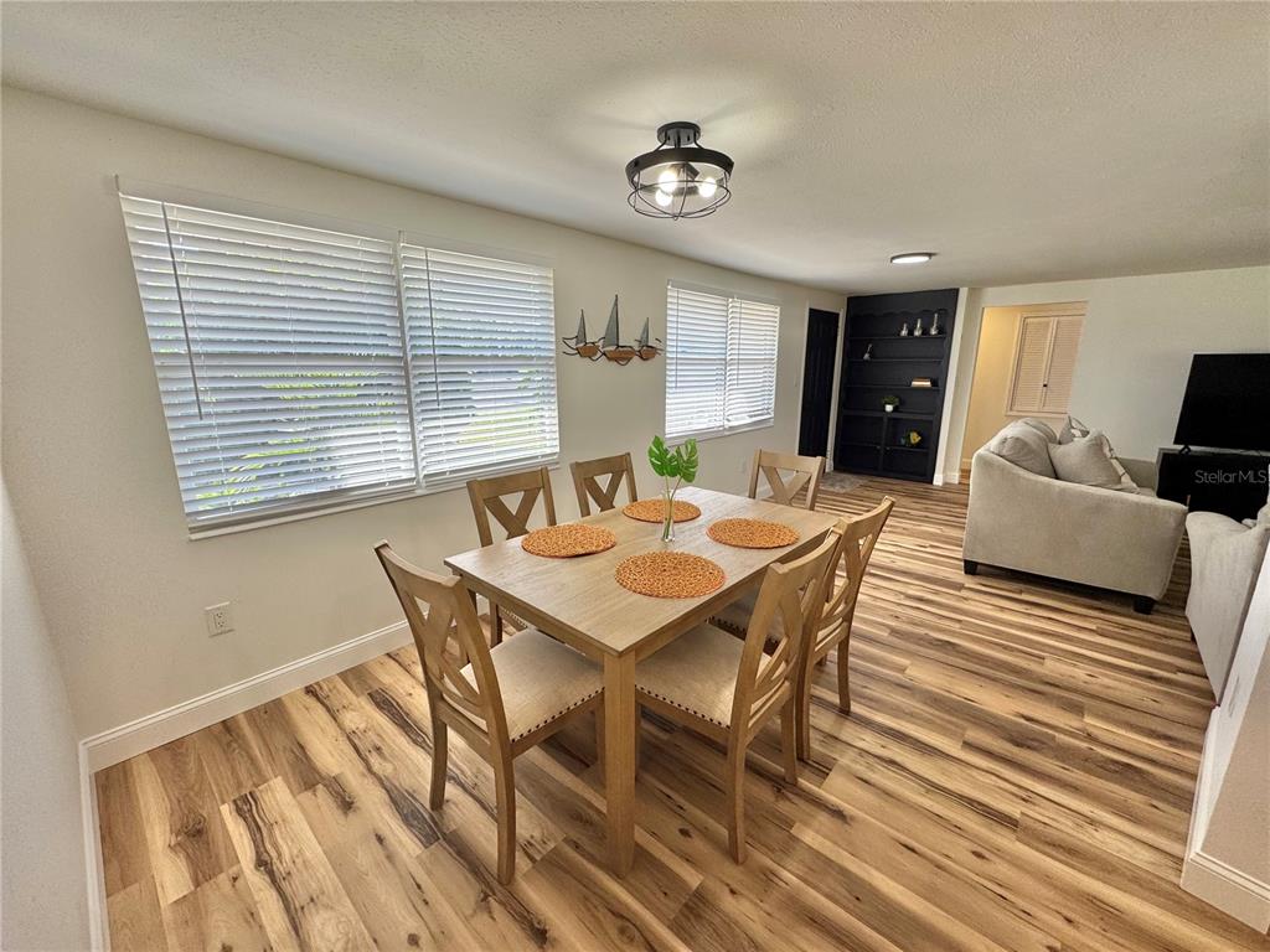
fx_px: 514
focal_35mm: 14
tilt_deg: -13.0
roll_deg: +0.0
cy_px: 476
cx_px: 635
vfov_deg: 85.7
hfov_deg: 102.1
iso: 50
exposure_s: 1/120
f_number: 2.2
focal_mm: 2.22
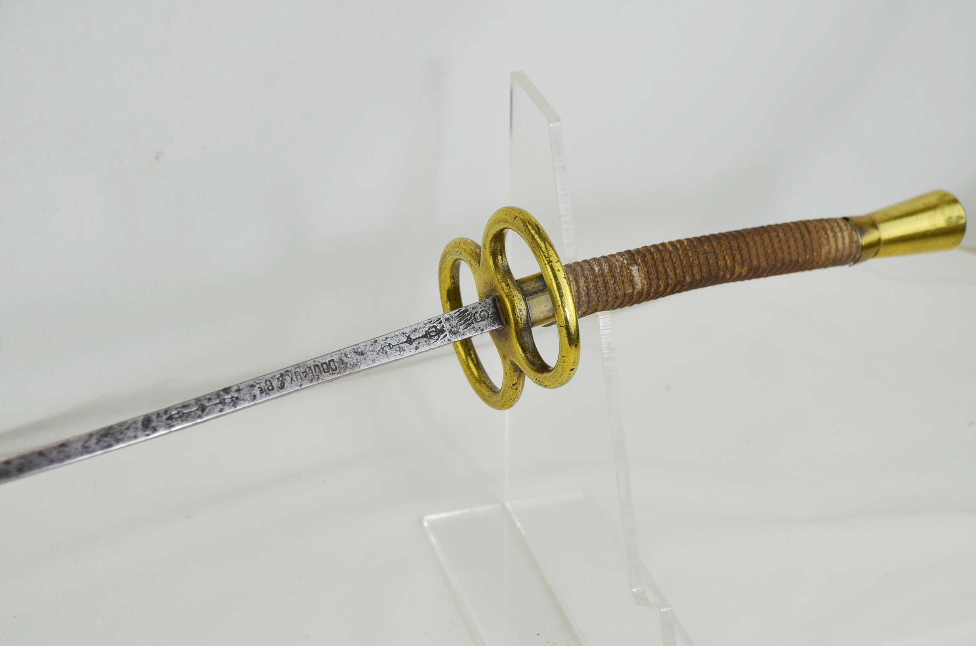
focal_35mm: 78
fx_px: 2110
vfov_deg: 17.4
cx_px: 488
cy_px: 323
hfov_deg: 26.0
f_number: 5.6
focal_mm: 52
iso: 200
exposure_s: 1/125
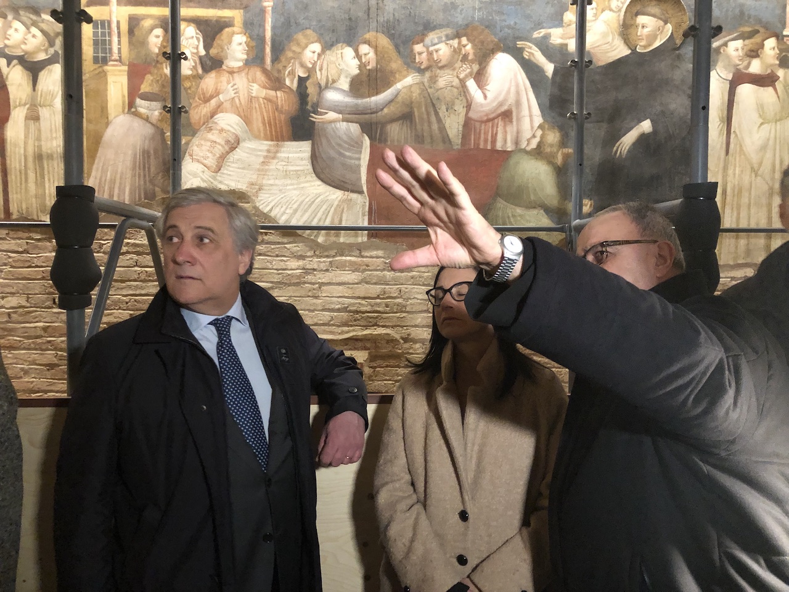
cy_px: 296
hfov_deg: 63.4
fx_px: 638
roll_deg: +0.4
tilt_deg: -1.7
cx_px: 394
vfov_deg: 49.7
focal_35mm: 28
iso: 100
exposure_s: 1/4
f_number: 1.8
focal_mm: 4
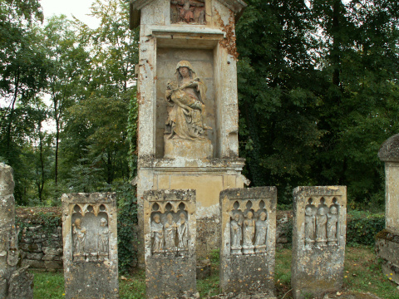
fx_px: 403
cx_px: 200
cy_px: 150
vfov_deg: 40.7
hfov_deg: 52.6
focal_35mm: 35
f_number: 4.5
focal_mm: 5.86
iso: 50
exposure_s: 1/100
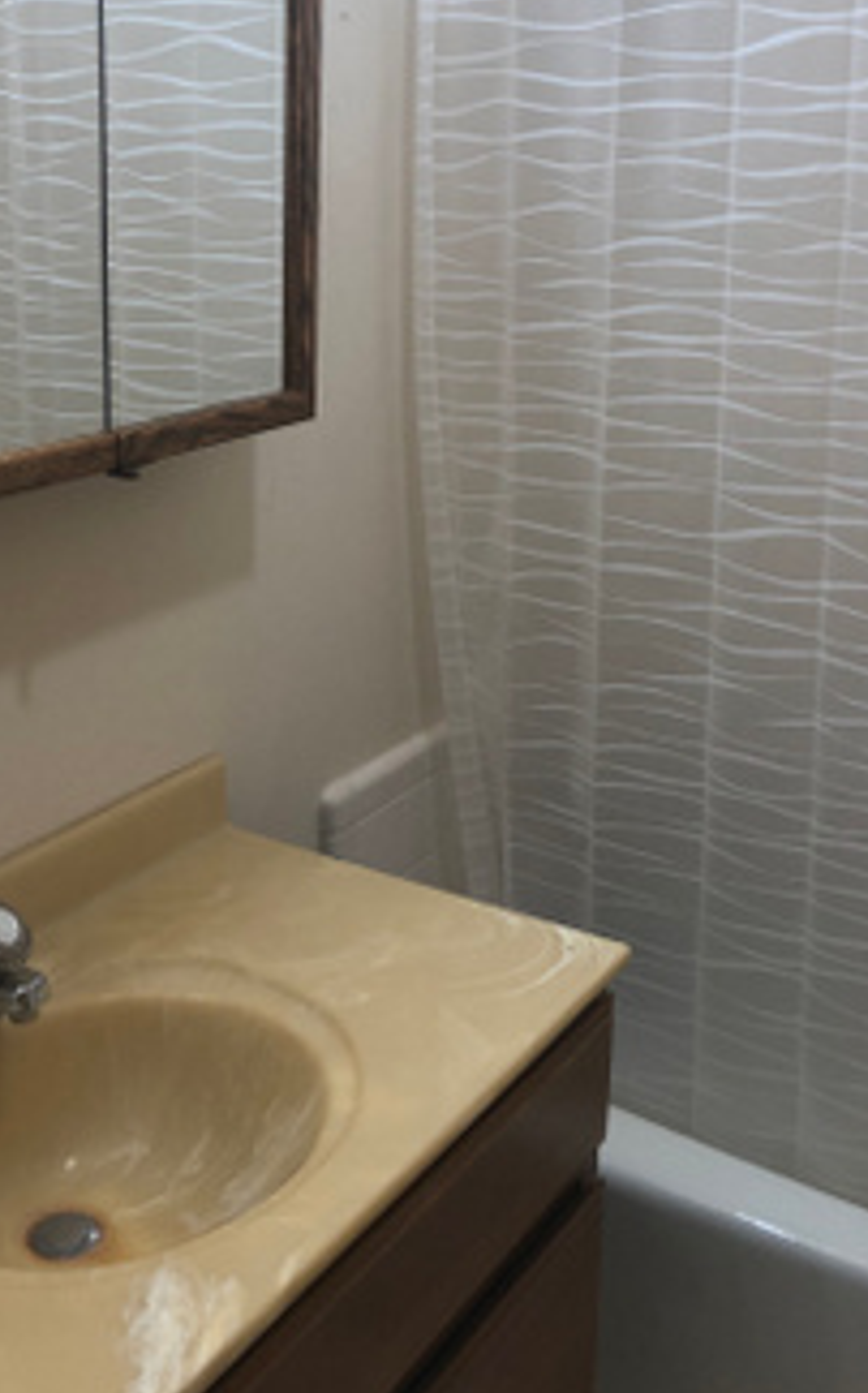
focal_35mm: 44
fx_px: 1668
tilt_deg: -9.6
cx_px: 318
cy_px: 477
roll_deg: +0.7
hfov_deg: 29.0
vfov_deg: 44.7
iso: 25
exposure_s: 1/40
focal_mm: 3.99
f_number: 1.8
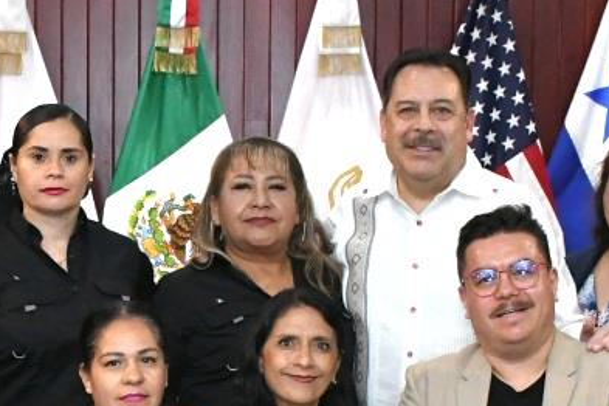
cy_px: 487
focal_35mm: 136
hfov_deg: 15.0
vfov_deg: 9.9
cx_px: 135
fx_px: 2300
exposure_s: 1/125
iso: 4000
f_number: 5.6
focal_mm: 22
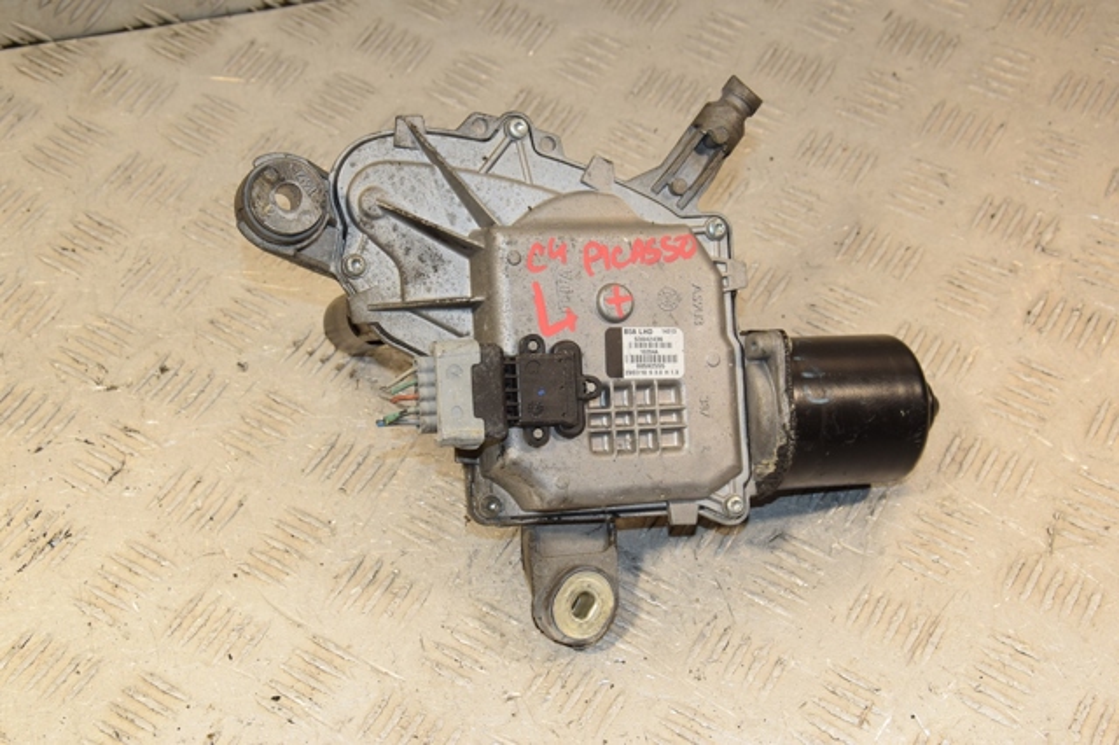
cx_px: 560
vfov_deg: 22.6
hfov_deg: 33.4
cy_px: 372
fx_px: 1864
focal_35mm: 60
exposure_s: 1/200
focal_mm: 40
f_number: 9
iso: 800
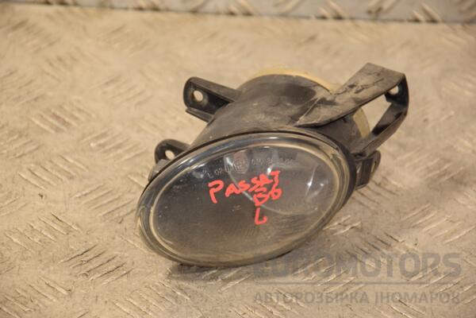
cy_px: 159
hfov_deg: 13.0
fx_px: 2082
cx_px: 238
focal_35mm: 158
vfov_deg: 8.7
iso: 800
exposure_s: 1/125
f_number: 5.6
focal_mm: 105
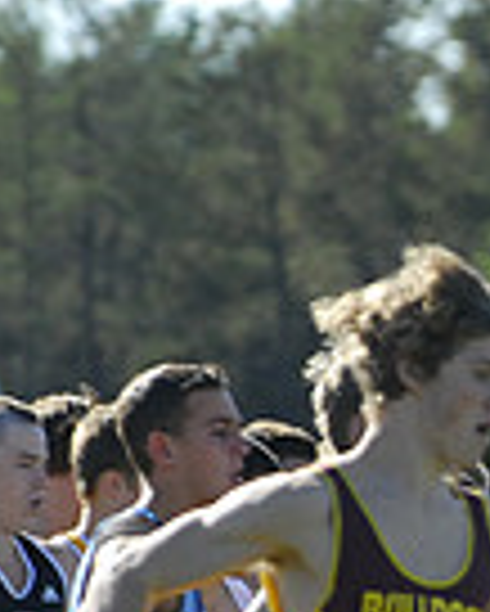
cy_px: 796
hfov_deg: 1.3
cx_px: 1223
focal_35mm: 1205
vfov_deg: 1.6
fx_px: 21819
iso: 400
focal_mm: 200
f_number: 5
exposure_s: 1/800
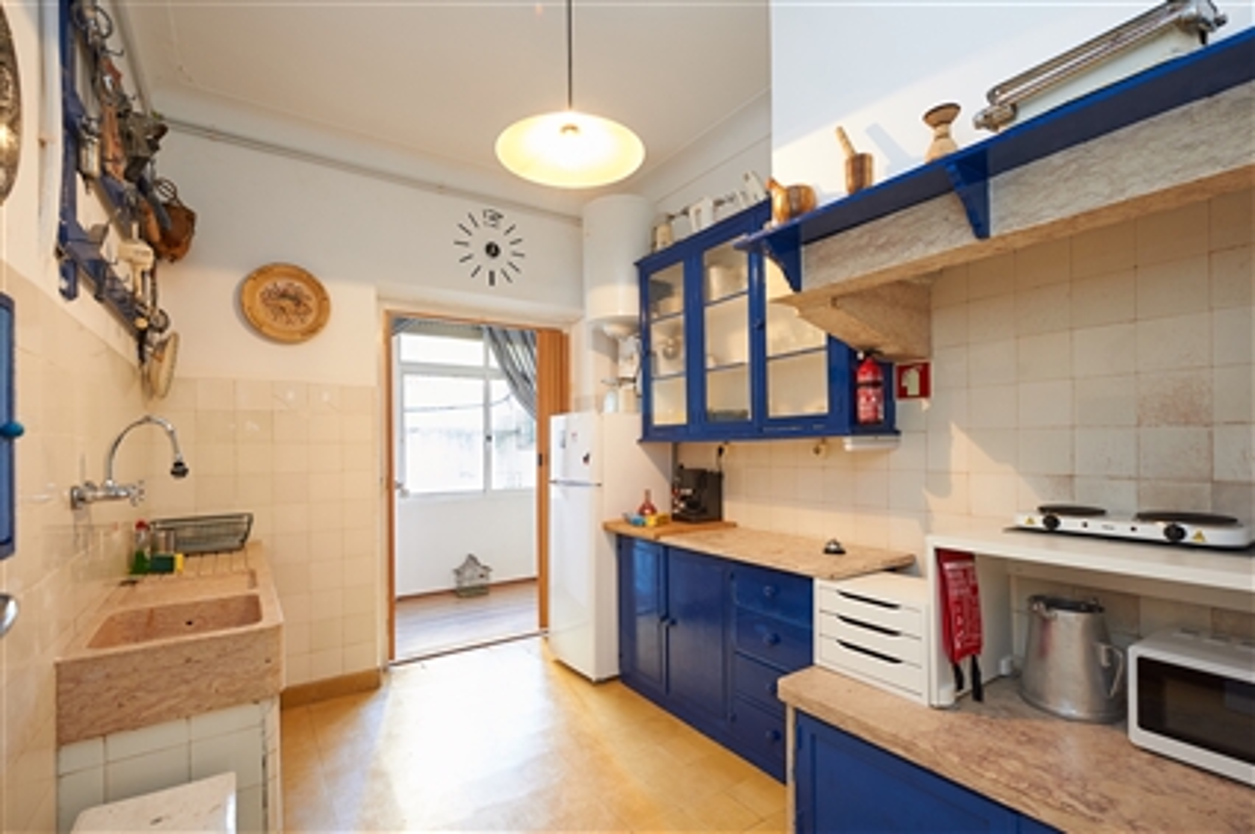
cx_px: 628
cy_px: 417
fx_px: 557
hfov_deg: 96.8
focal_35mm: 16
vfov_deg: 73.6
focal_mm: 16
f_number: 7.1
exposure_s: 1/6
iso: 400
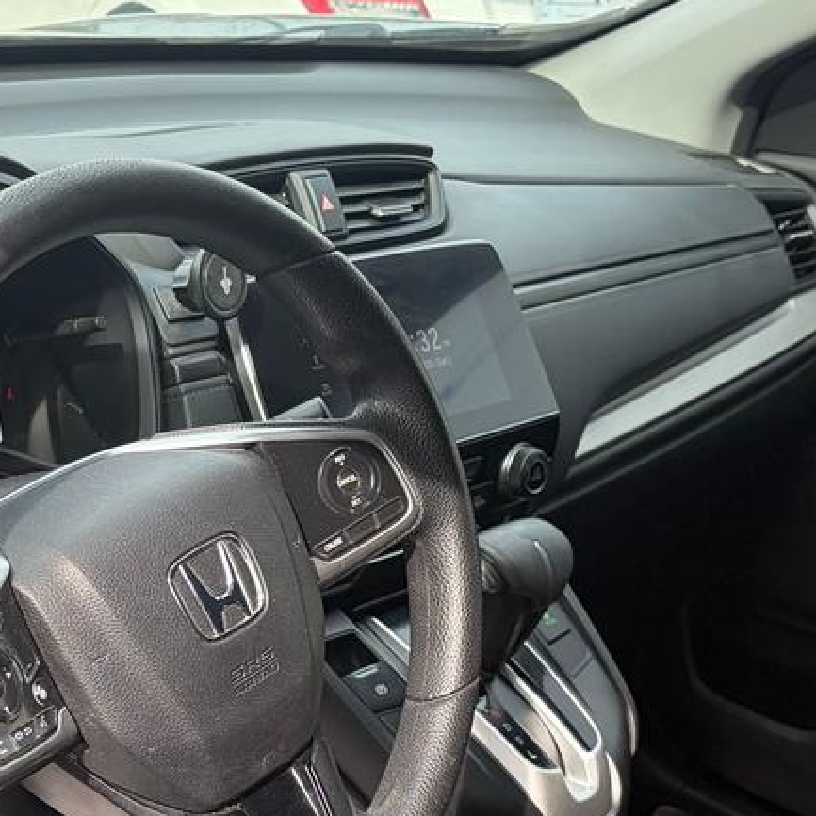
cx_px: 185
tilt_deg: -26.2
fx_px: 1814
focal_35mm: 68
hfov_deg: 25.0
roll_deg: -6.4
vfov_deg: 25.0
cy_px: 629
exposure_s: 1/527
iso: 64
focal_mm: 5.96
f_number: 1.6
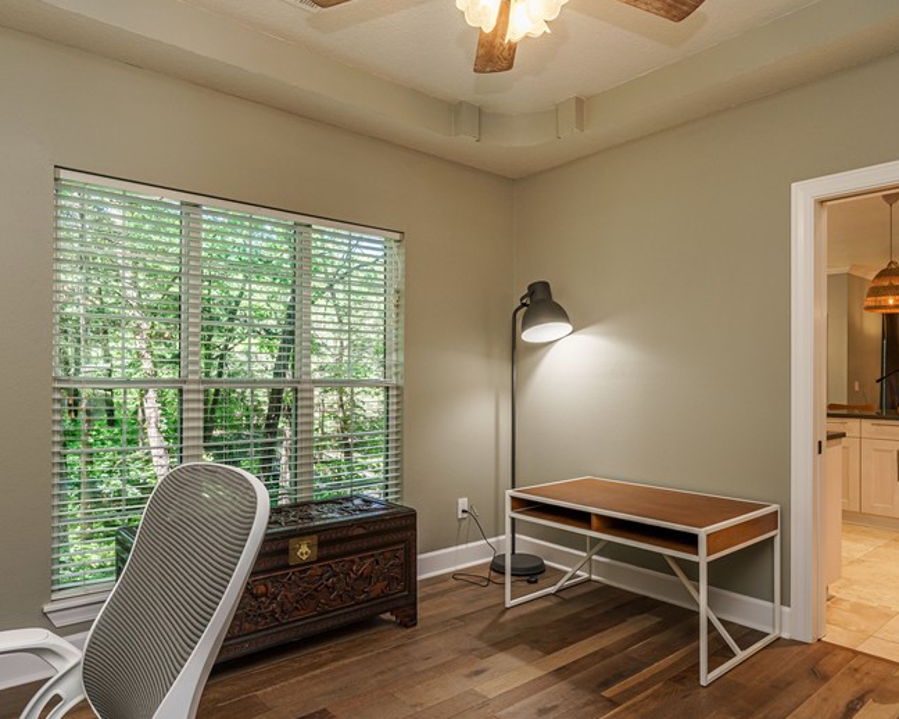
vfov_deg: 63.1
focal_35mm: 22
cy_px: 378
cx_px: 443
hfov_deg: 75.1
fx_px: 585
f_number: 9
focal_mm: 14
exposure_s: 1/20
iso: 200
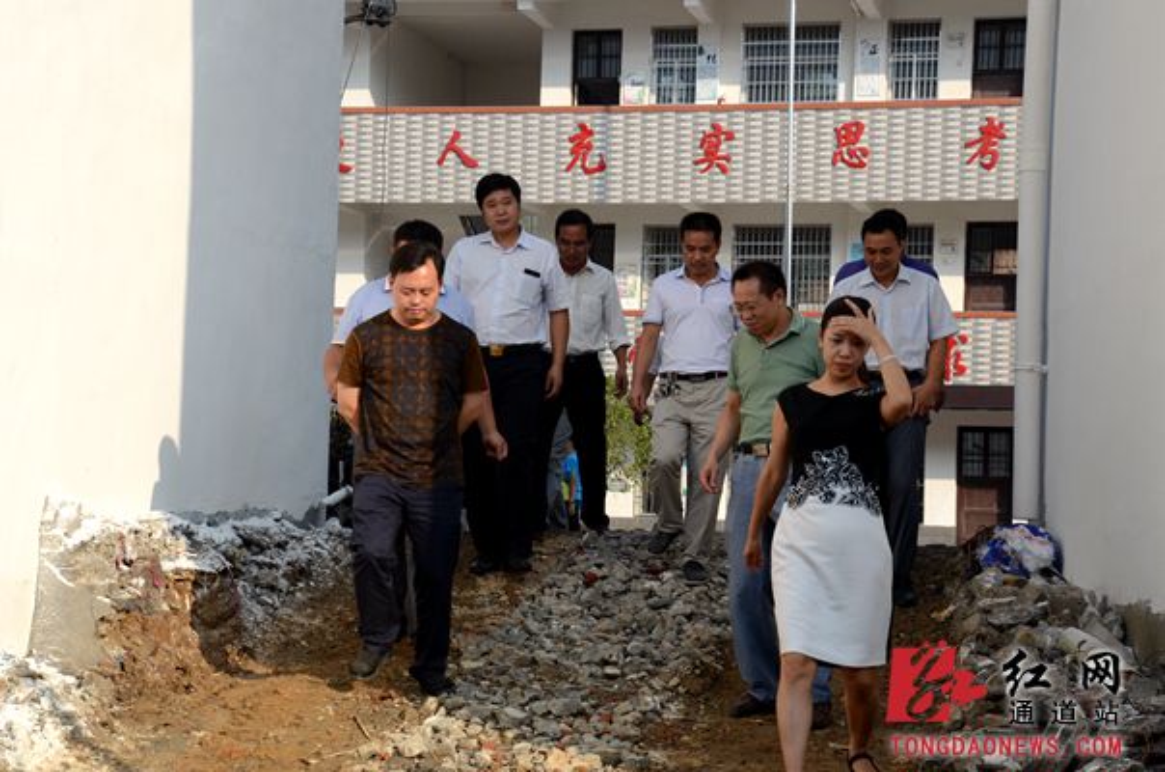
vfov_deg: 14.6
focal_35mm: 93
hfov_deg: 22.0
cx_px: 582
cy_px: 386
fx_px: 3003
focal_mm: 62
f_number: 9
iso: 1000
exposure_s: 1/1000
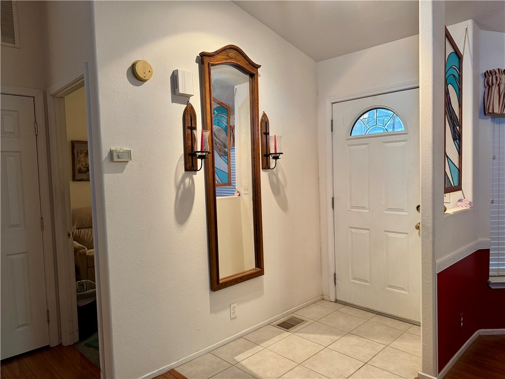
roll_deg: +1.8
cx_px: 252
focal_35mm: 24
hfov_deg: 71.6
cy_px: 190
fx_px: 350
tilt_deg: -3.6
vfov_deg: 56.8
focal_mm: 6.76
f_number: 1.78
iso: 250
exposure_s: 1/60
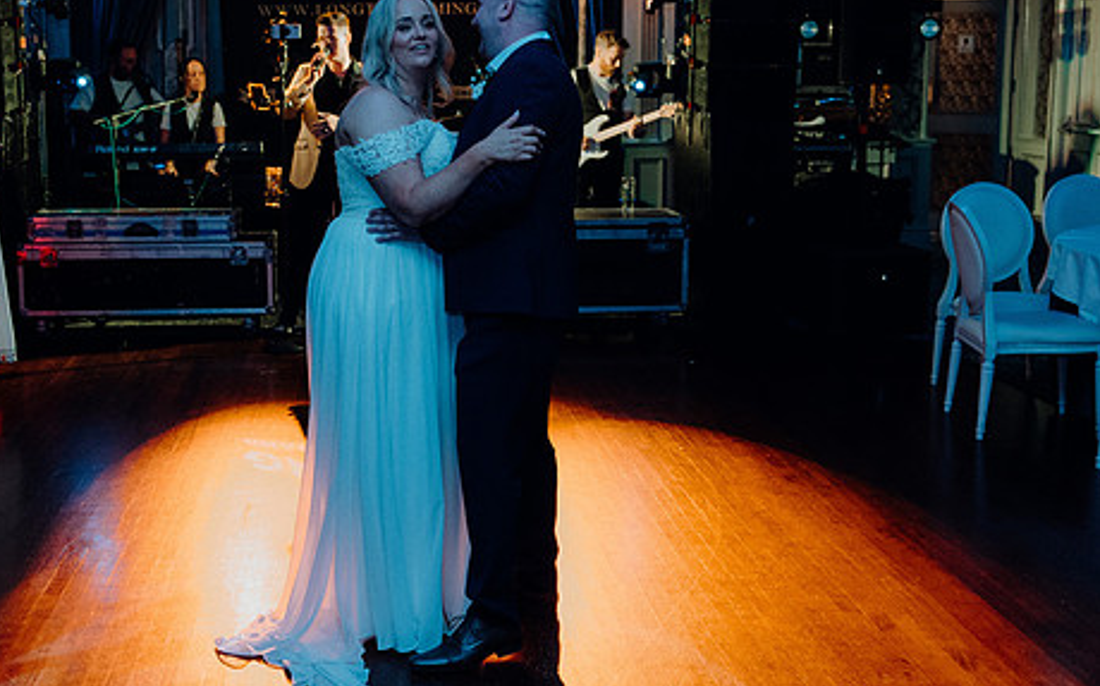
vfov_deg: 28.5
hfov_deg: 44.0
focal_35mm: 45
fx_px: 1348
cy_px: 271
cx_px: 411
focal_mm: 35
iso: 2500
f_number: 3.5
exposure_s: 1/160
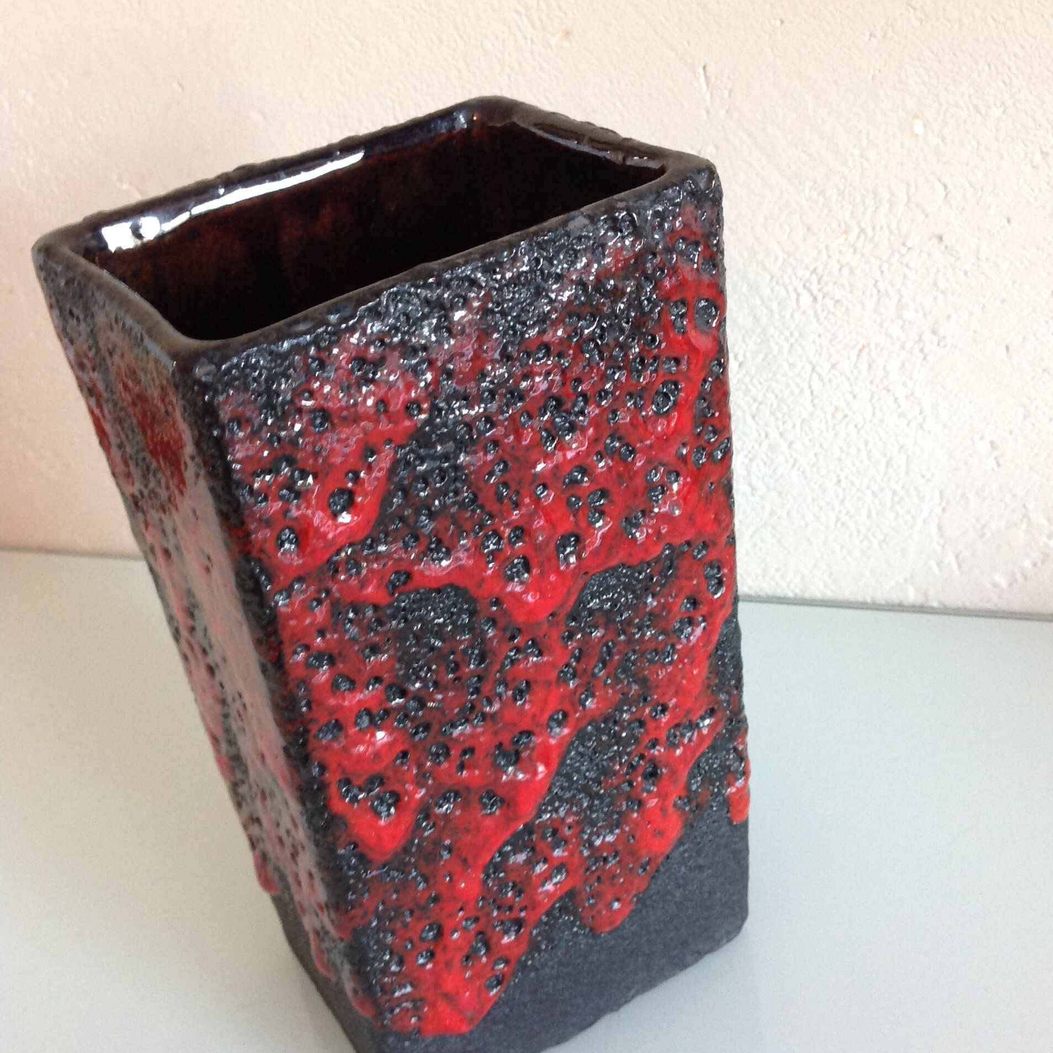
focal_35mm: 42
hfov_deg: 40.0
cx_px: 530
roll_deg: +10.3
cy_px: 568
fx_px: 1445
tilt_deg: -34.0
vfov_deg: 40.0
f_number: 2.4
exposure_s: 1/15
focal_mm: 4.28
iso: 200
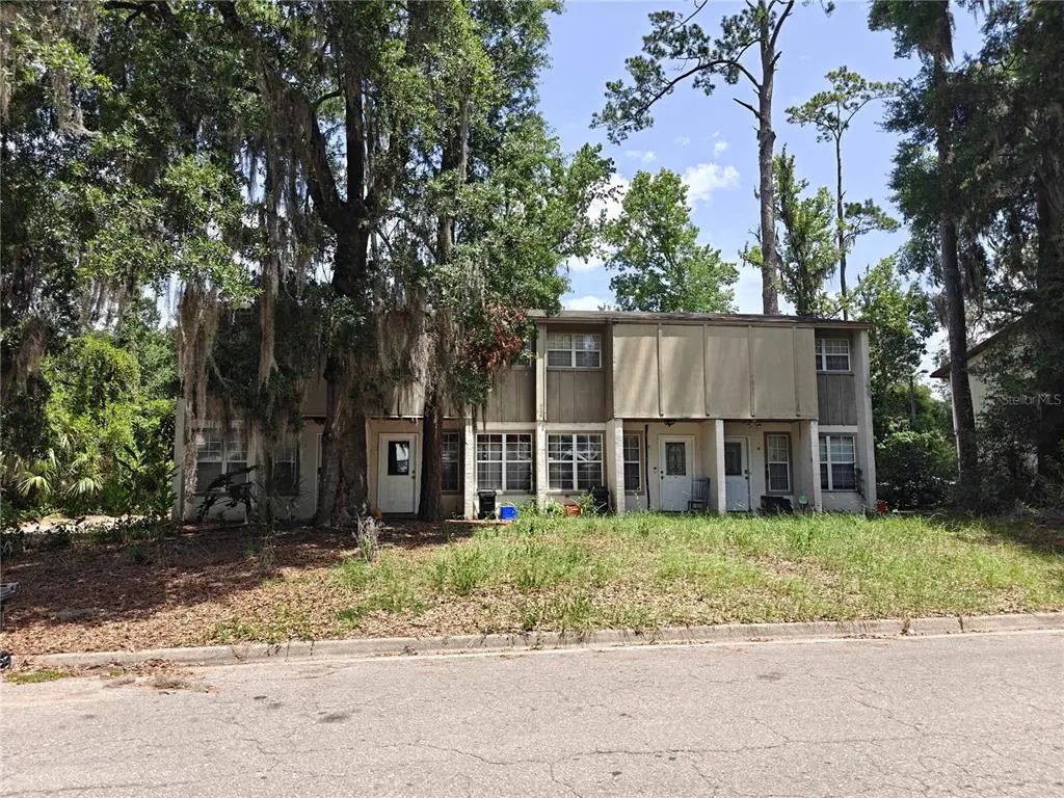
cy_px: 399
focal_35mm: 23
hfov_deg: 73.9
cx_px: 532
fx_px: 707
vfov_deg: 58.9
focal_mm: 6.06
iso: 125
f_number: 1.6
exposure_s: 1/1291
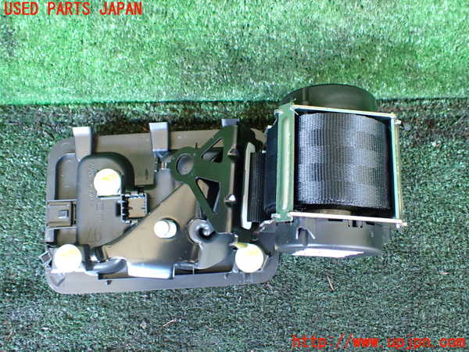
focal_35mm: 30
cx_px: 234
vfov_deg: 46.8
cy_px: 176
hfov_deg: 60.0
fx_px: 406
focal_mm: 5.4
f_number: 2.3
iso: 800
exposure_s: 1/60
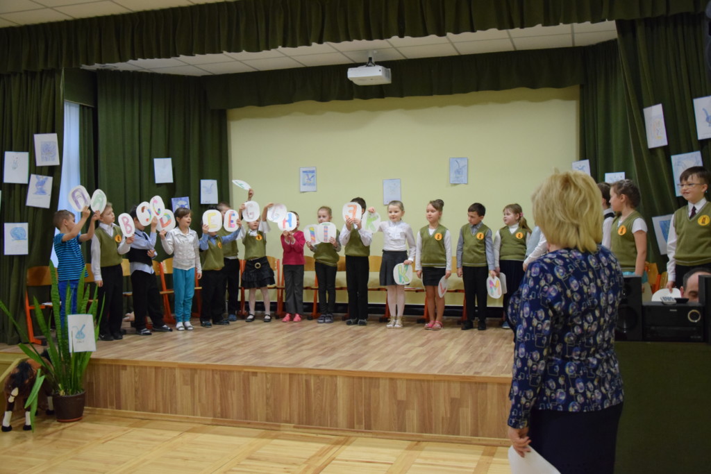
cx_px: 356
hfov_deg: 51.3
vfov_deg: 35.5
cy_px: 237
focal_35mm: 38
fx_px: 741
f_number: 4
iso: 3200
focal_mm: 25
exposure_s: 1/125
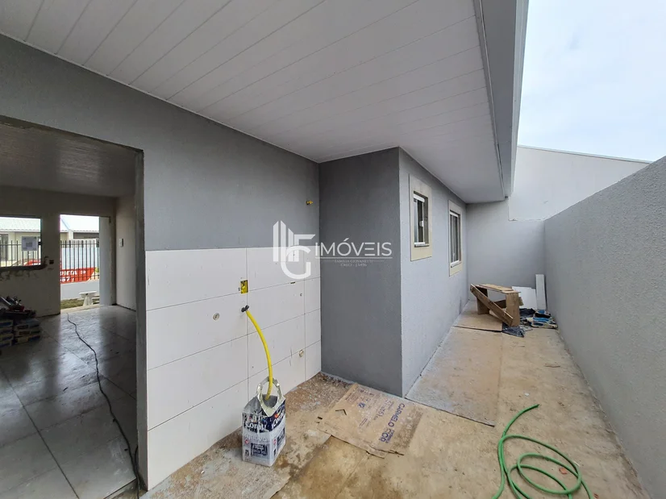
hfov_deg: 106.2
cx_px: 333
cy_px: 250
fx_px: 250
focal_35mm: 13
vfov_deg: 89.9
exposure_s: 1/898
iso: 50
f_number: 2.2
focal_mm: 1.74
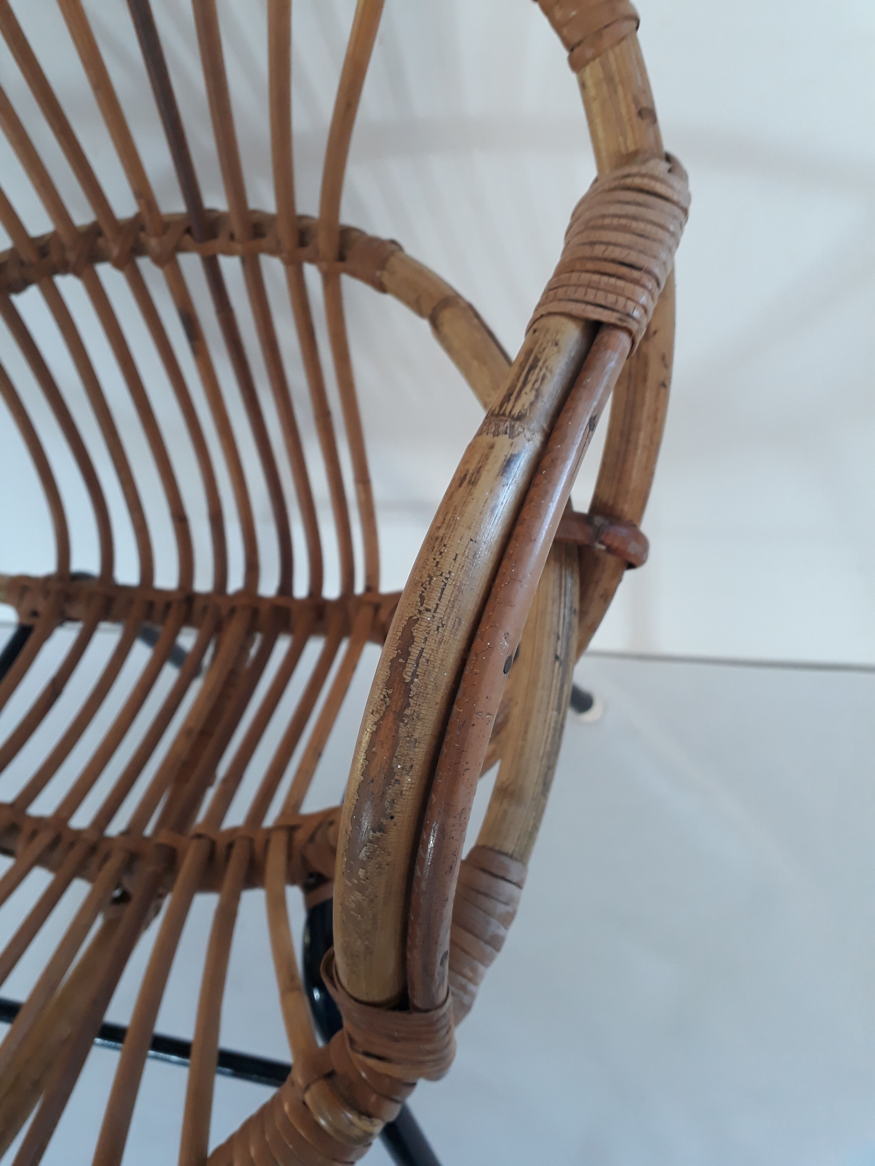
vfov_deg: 65.3
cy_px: 583
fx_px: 910
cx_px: 438
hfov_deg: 51.4
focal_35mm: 27
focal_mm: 3.6
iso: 125
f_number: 1.9
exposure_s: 1/30
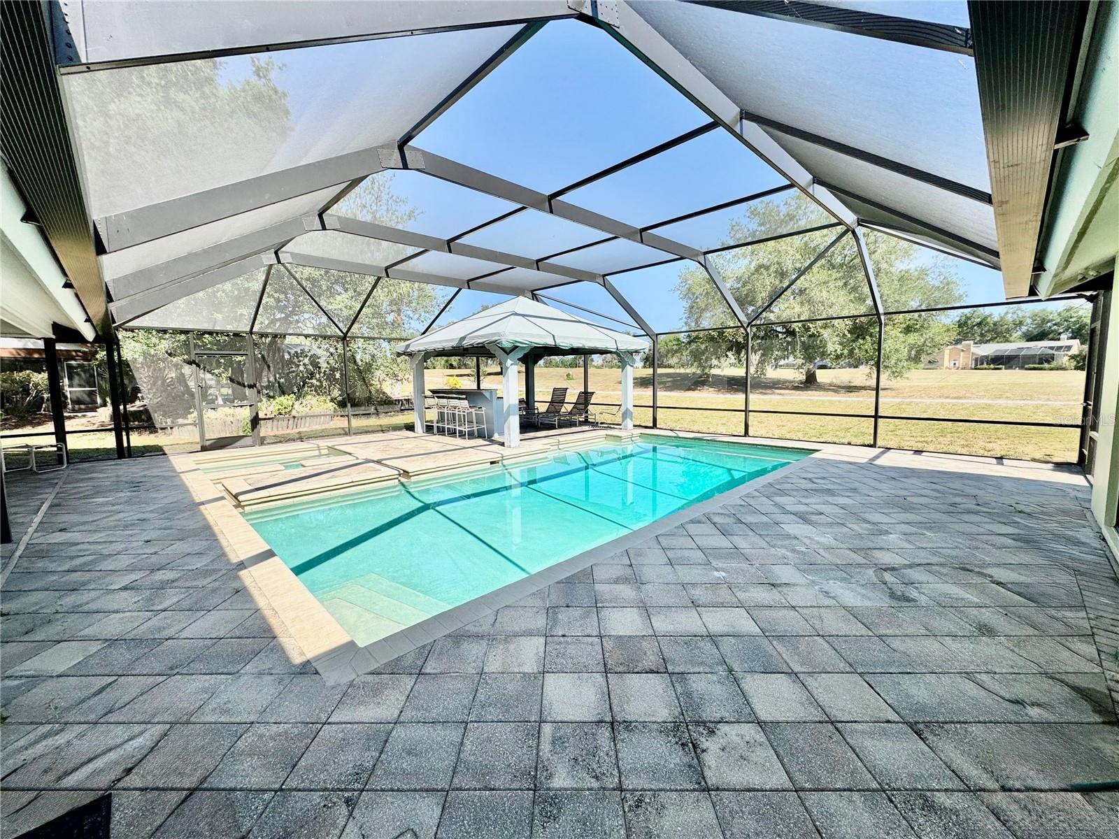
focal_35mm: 14
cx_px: 560
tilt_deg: -6.2
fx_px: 453
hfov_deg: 102.1
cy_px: 420
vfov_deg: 85.7
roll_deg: +0.7
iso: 40
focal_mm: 2.22
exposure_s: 1/1198
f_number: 2.2
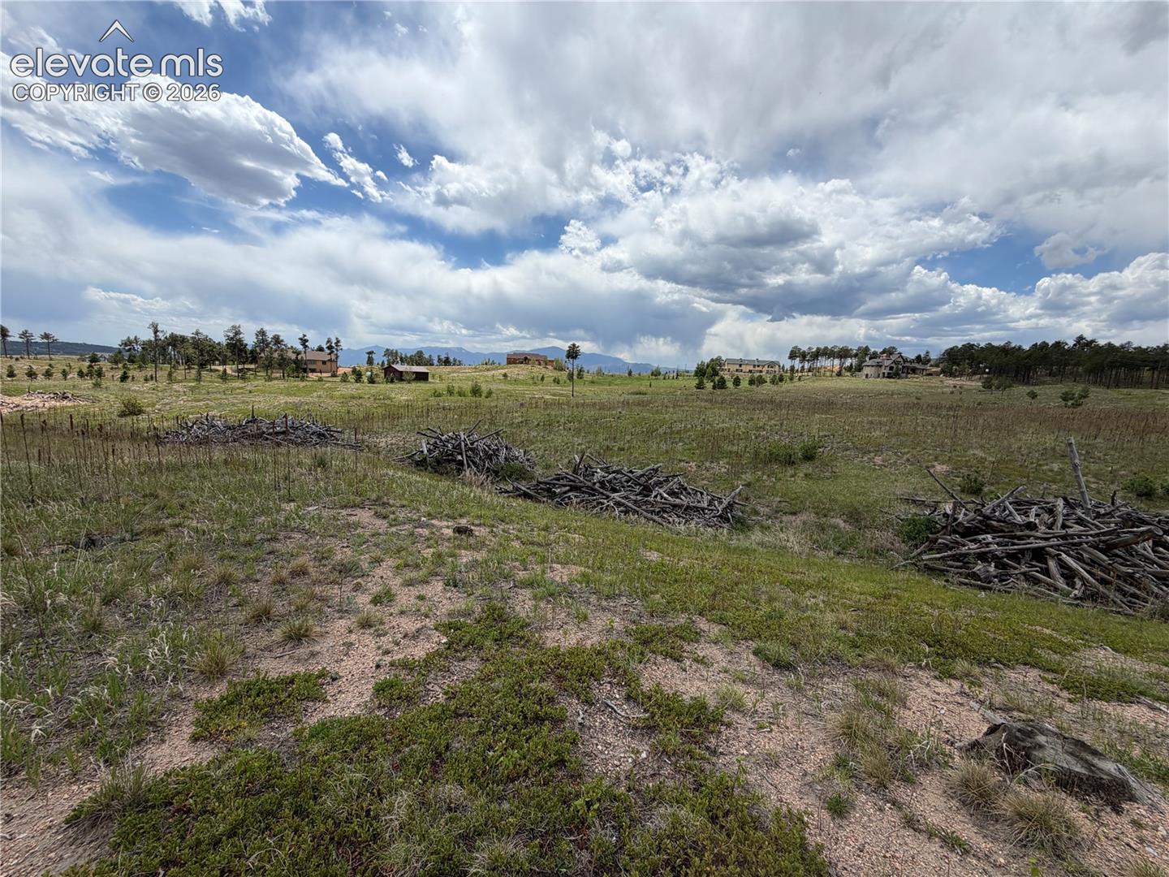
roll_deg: -3.3
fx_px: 473
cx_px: 584
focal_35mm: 14
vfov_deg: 85.7
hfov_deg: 102.1
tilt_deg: -8.5
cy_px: 438
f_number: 2.2
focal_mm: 2.22
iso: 20
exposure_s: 1/1285
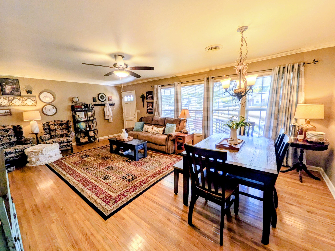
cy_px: 126
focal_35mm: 14
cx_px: 168
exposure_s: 1/120
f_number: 2.2
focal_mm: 1.85
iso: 62
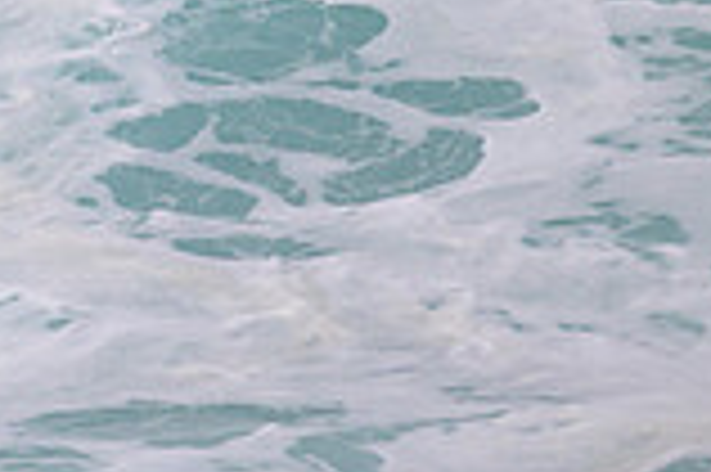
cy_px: -187
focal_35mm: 2938
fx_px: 57965
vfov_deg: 0.5
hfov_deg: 0.7
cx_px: -477
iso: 640
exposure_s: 1/2000
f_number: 11
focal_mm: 800
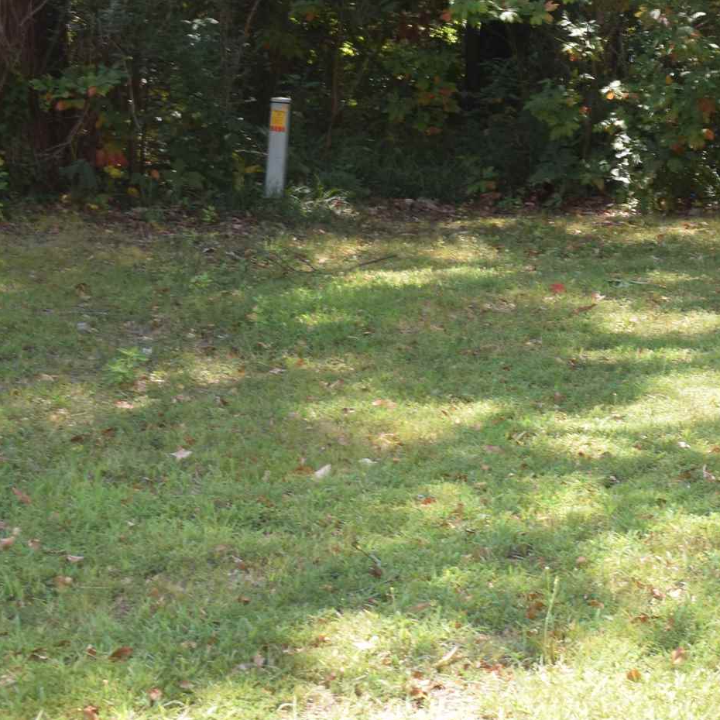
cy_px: 123
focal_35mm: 88
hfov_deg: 18.6
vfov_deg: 19.4
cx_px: 852
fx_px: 2080
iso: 400
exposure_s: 1/200
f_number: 7.1
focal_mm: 21
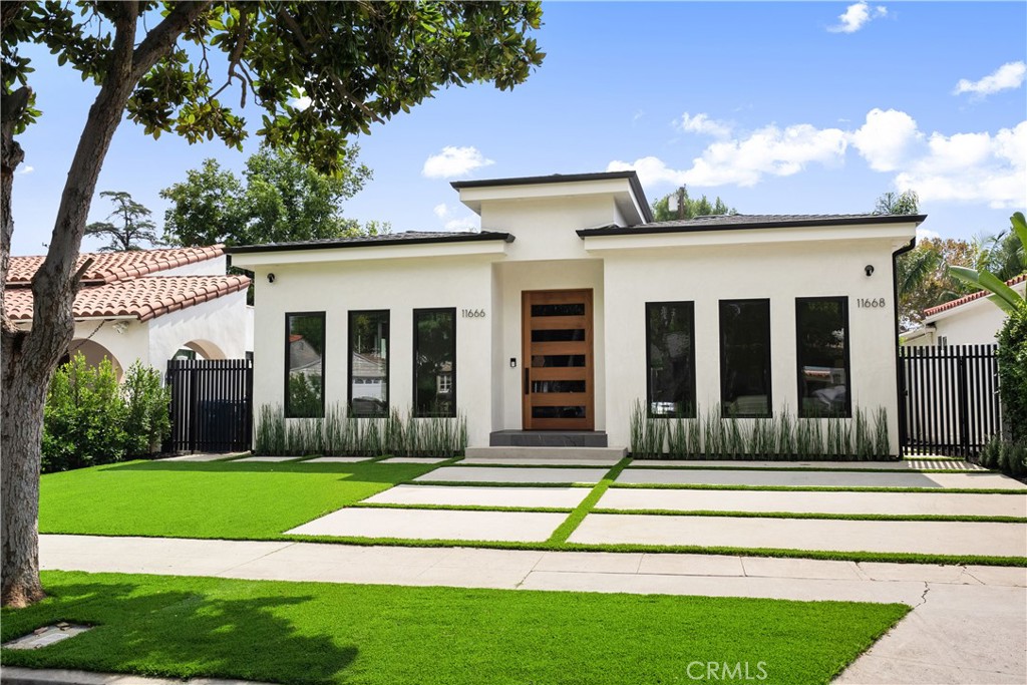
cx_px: 514
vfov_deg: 43.6
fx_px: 856
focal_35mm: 30
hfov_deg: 61.9
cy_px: 342
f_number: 8
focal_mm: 30
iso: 125
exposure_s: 1/200
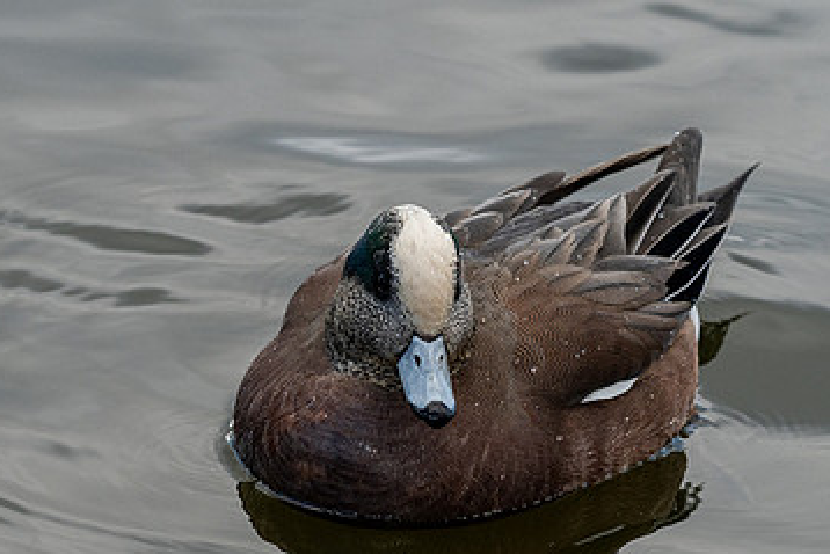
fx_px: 8257
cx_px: 329
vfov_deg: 3.8
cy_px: 429
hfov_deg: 5.8
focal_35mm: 358
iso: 1250
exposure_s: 1/1600
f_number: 8
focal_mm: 190
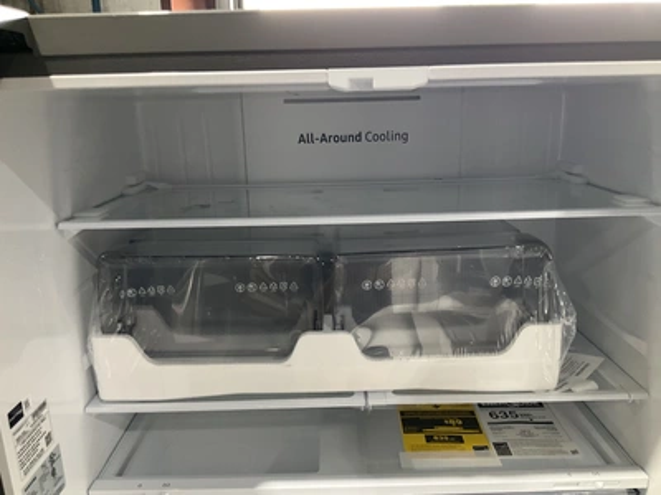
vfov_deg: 48.2
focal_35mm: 29
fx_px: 554
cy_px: 248
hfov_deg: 61.7
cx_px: 330
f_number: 1.8
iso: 100
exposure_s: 1/60
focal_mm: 3
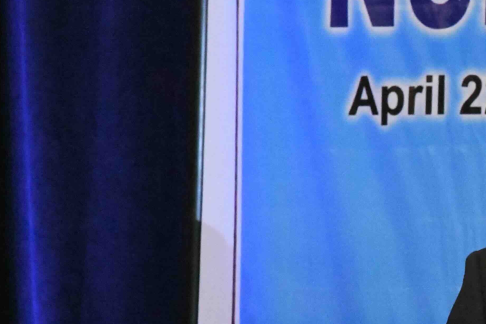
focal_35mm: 670
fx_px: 9044
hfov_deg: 3.1
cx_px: 647
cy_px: 346
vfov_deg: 2.1
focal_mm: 200
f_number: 16
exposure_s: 1/160
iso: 25600
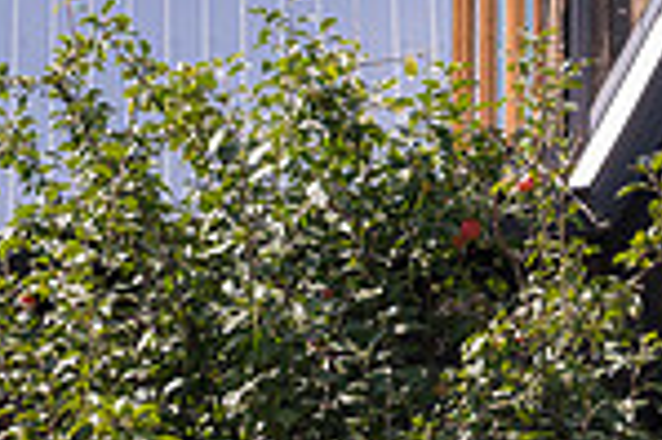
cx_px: 61
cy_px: 809
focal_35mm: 182
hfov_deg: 11.2
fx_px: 3343
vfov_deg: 7.3
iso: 400
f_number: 5
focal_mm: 44
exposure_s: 1/640
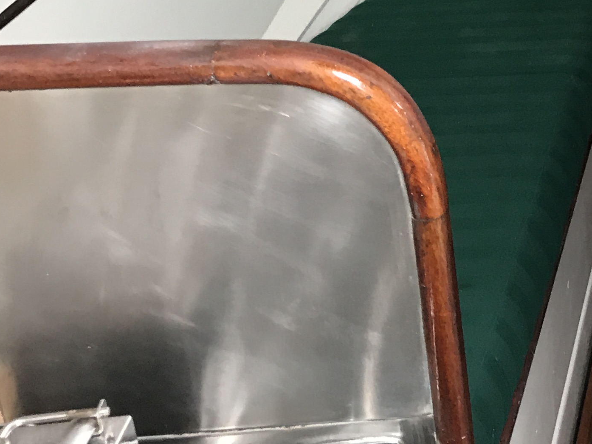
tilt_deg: -21.5
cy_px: 33
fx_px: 1385
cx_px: 810
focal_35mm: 81
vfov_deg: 17.9
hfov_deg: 21.4
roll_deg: +2.4
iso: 40
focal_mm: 3.99
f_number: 1.8
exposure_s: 1/17
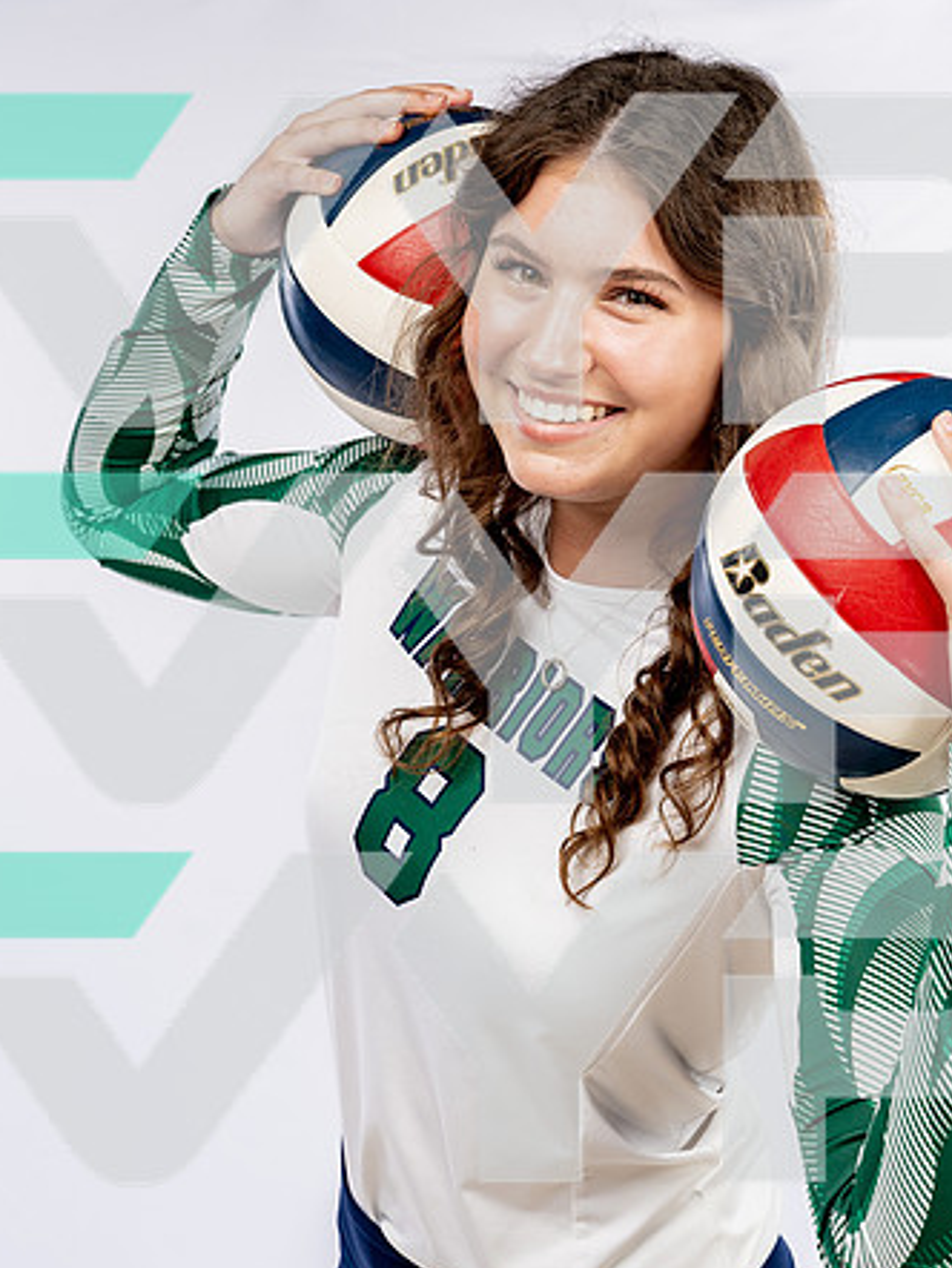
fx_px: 2601
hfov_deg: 20.7
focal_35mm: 71
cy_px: 621
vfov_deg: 27.4
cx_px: 650
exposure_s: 1/250
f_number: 6.3
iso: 160
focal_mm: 47
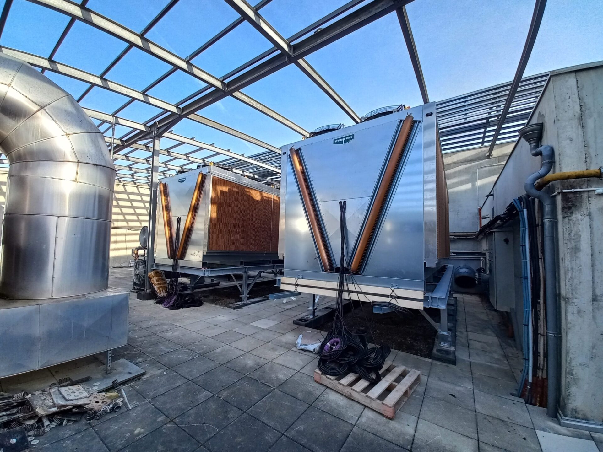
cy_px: 226
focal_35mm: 13
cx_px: 302
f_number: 2.2
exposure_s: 1/255
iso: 40
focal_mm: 1.42
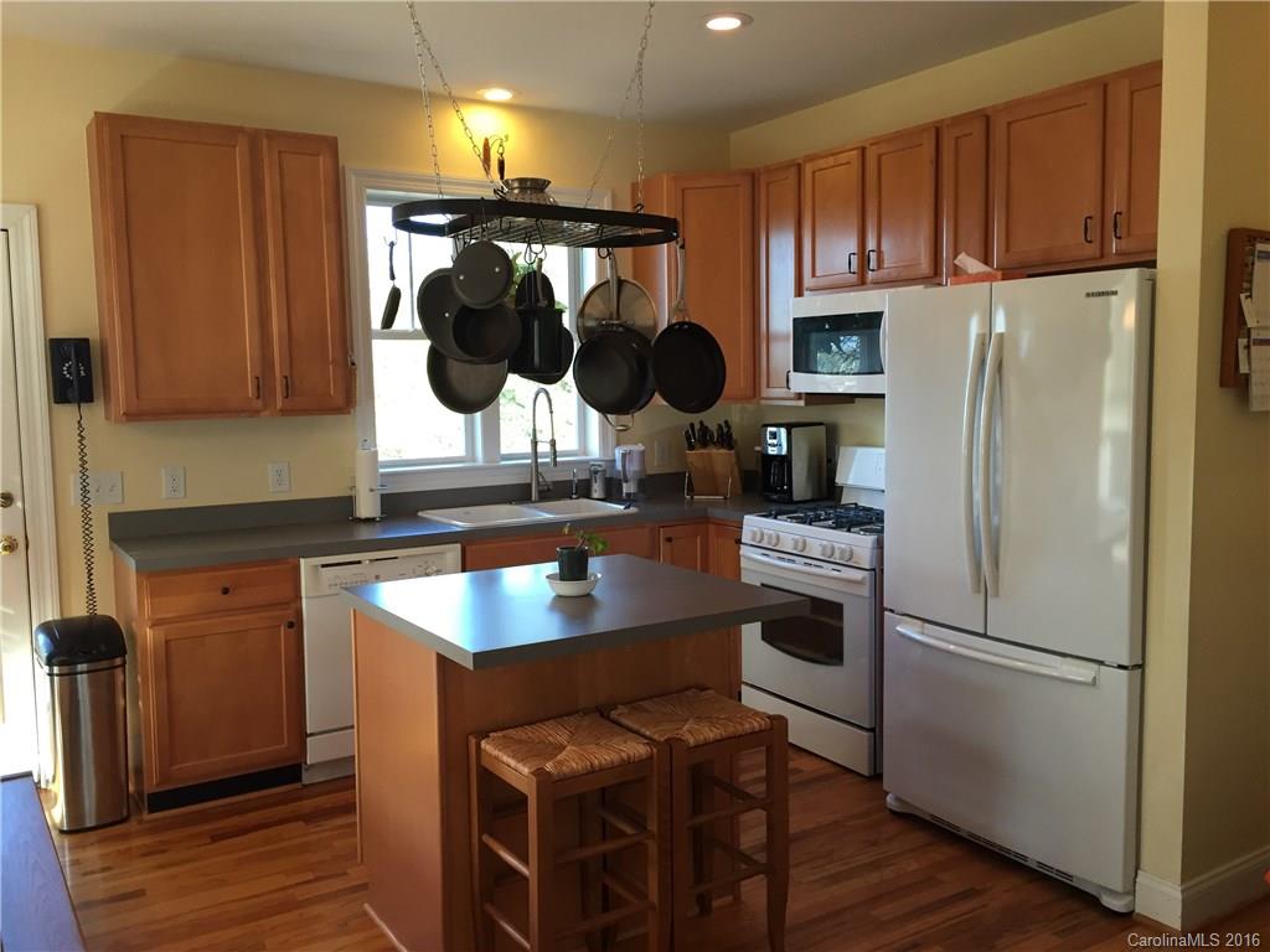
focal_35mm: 29
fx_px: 1064
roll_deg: +1.3
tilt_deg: -5.6
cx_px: 635
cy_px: 476
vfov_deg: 48.2
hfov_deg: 61.7
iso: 32
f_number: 2.2
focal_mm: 4.15
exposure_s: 1/30
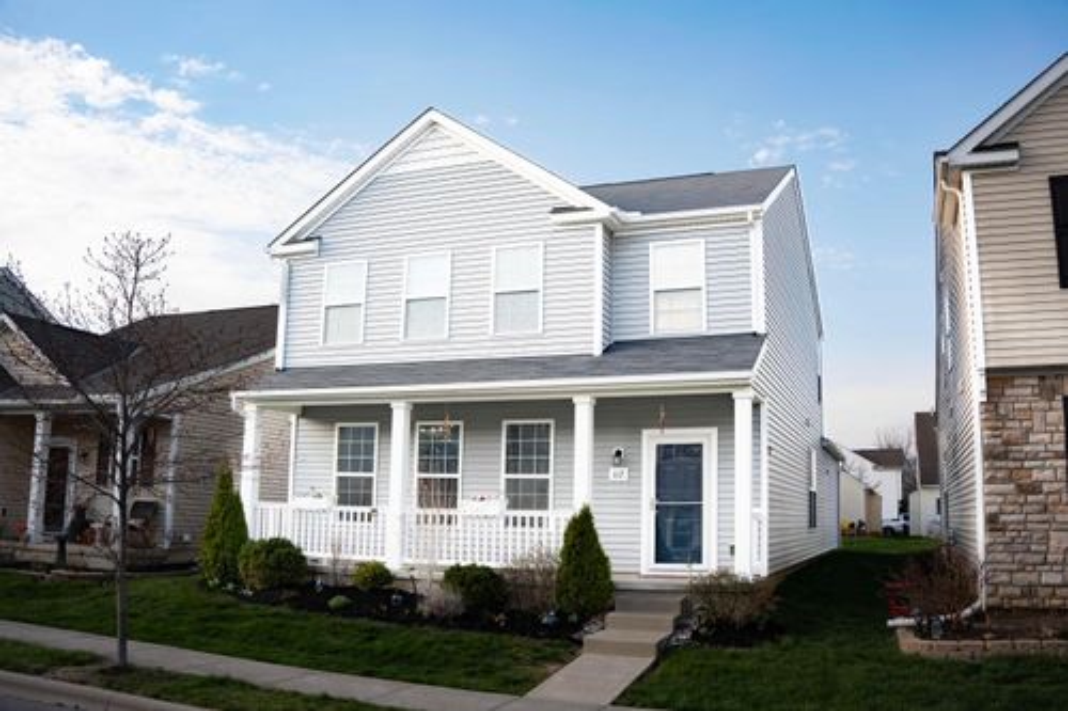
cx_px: 534
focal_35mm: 30
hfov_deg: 62.8
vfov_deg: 44.2
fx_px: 875
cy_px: 356
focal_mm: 29.5
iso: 100
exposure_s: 1/160
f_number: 5.6
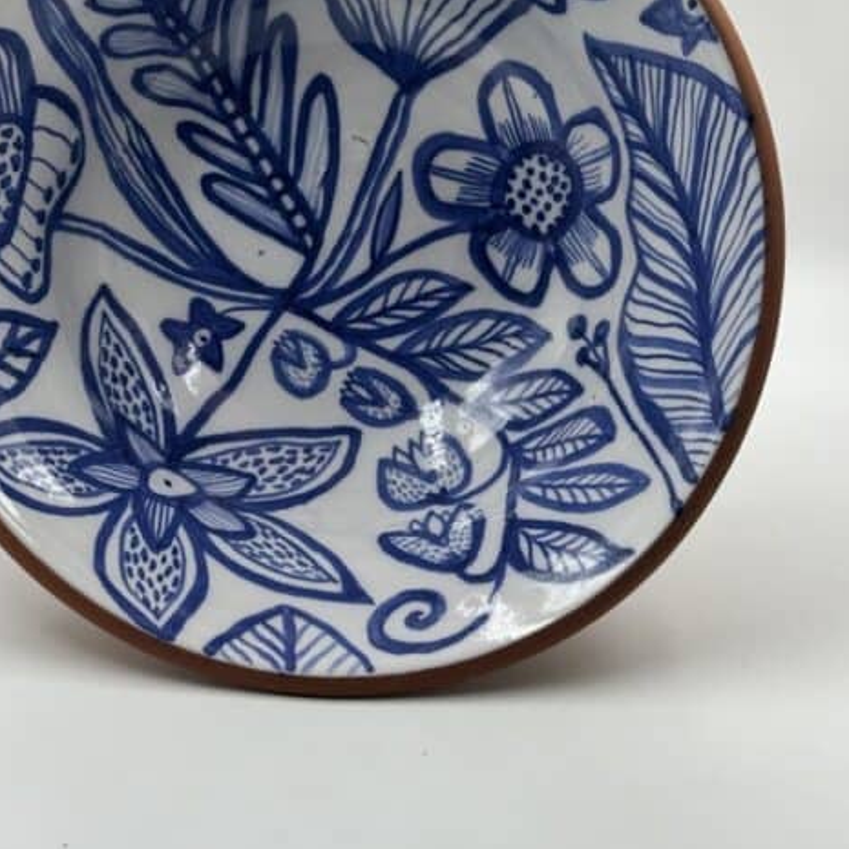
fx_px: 2026
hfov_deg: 23.6
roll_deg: -0.9
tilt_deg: -17.4
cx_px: 325
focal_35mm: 73
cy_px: 172
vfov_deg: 23.3
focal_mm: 6.86
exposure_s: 1/160
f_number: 1.78
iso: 50
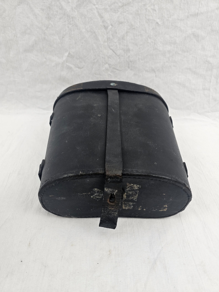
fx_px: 194
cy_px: 146
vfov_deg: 73.9
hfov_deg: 58.9
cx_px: 110
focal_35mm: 23
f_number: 1.7
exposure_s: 1/100
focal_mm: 6.3
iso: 40
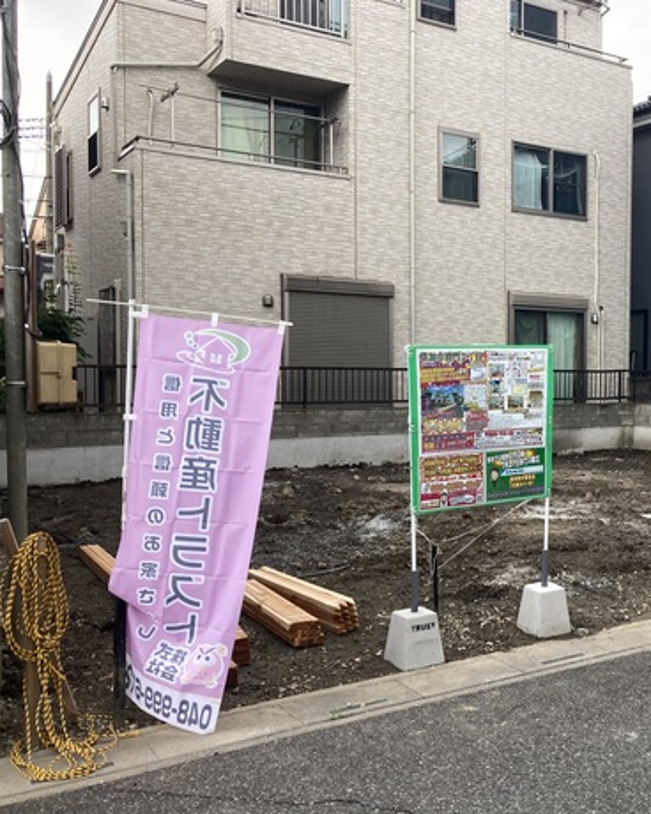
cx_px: 557
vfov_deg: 47.9
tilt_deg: -2.3
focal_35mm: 38
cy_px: 407
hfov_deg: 37.2
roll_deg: -0.8
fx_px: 915
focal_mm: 3.99
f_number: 1.8
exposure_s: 1/260
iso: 20
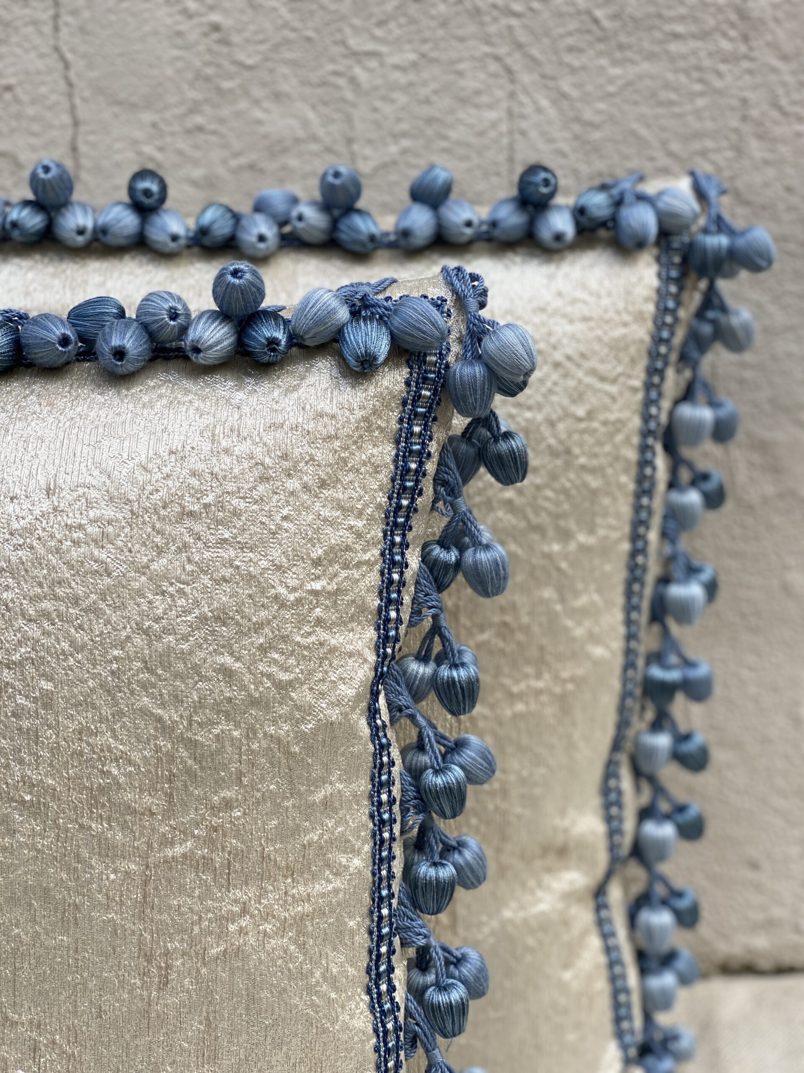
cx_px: 402
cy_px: 536
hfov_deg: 28.0
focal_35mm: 52
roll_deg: +0.9
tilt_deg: -18.6
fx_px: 1610
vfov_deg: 36.8
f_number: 2
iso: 20
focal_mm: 6
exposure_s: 1/192
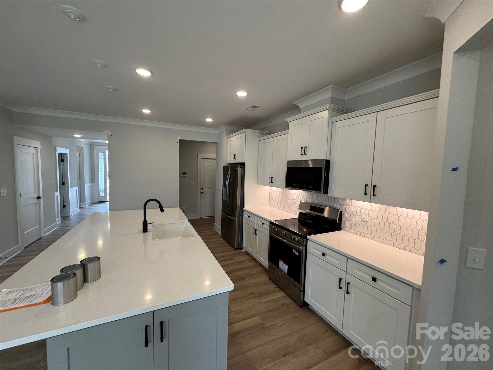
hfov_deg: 102.1
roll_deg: -1.1
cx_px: 246
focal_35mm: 14
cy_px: 185
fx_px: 199
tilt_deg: -4.7
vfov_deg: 85.7
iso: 100
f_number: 2.2
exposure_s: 1/120
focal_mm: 2.22
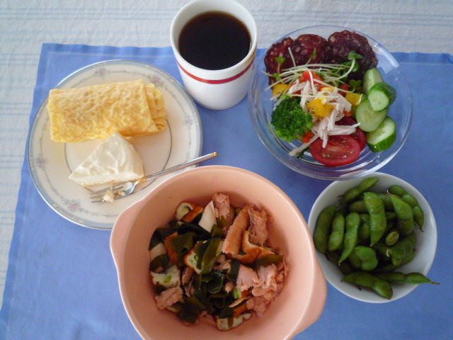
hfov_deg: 69.4
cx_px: 226
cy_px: 170
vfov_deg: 54.9
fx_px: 327
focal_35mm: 25
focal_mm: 4.4
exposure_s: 1/30
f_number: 2.8
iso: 400
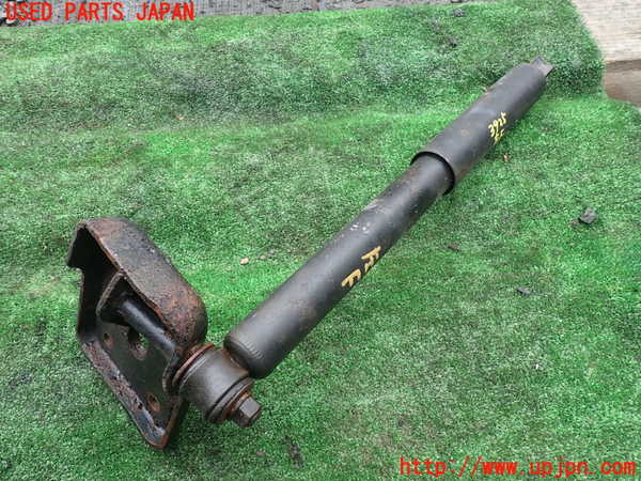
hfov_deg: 69.4
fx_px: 463
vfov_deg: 54.9
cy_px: 240
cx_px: 320
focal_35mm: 25
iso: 100
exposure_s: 1/160
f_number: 2.8
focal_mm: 4.5
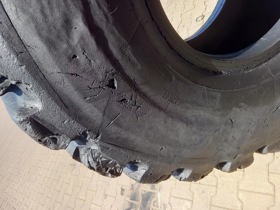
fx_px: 202
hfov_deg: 69.4
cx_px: 140
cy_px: 105
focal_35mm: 25
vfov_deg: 54.9
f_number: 1.8
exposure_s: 1/113
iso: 50
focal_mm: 4.65
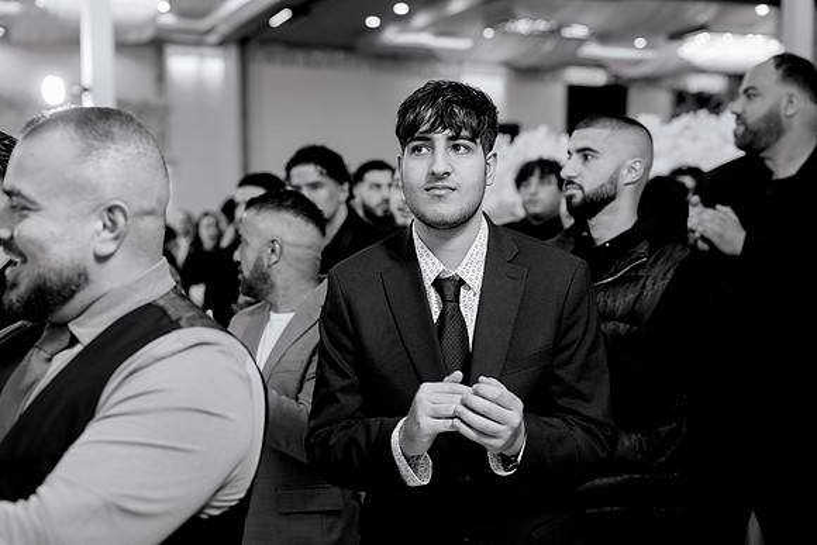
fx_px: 1090
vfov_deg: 28.1
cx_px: 408
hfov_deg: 41.1
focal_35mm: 48
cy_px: 272
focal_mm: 48
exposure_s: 1/160
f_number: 2.8
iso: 800
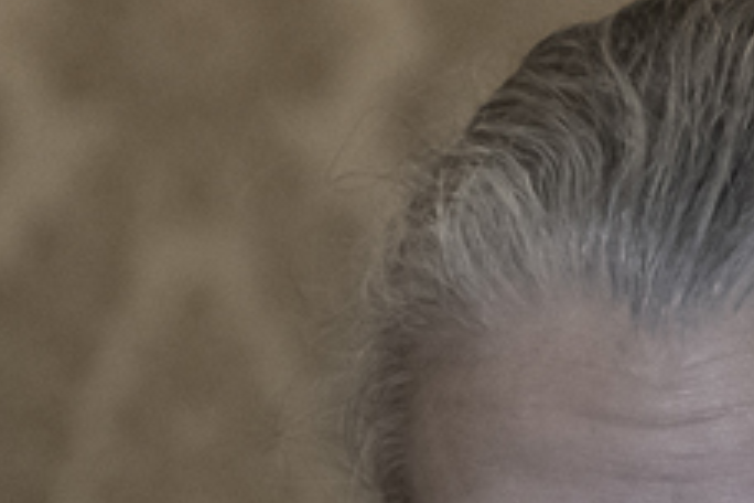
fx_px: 19602
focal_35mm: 936
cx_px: 1528
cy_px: 1496
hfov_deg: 2.2
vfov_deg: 1.5
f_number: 4
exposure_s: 1/140
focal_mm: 94.5
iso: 3200
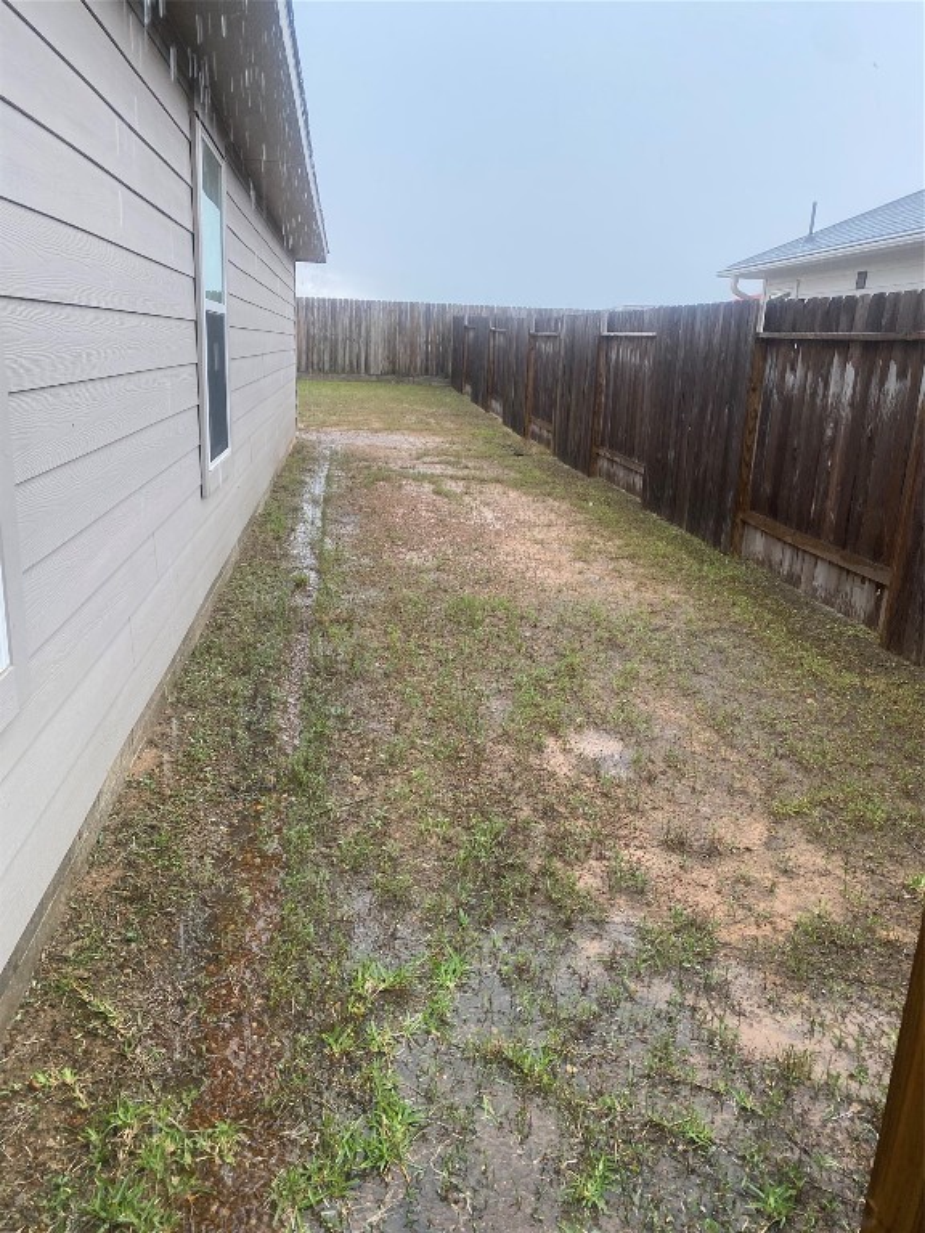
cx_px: 462
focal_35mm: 26
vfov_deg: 67.3
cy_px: 616
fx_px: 926
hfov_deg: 53.1
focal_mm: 4.25
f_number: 1.8
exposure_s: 1/121
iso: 64
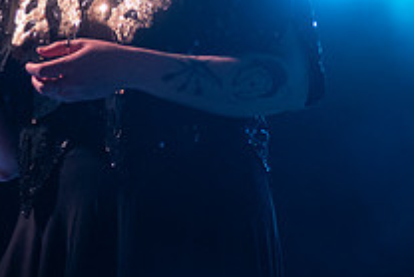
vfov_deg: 6.1
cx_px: -137
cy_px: -15
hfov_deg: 9.1
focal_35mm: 223
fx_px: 2566
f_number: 3.2
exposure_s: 1/320
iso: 2500
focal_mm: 80
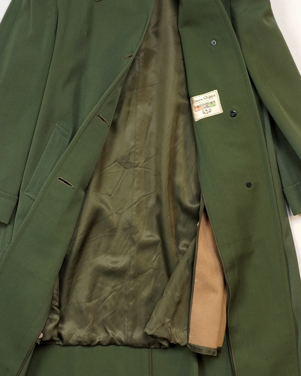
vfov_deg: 26.4
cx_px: 131
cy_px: 189
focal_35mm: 72
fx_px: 802
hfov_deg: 21.3
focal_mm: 32
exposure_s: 1/60
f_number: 4
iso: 400
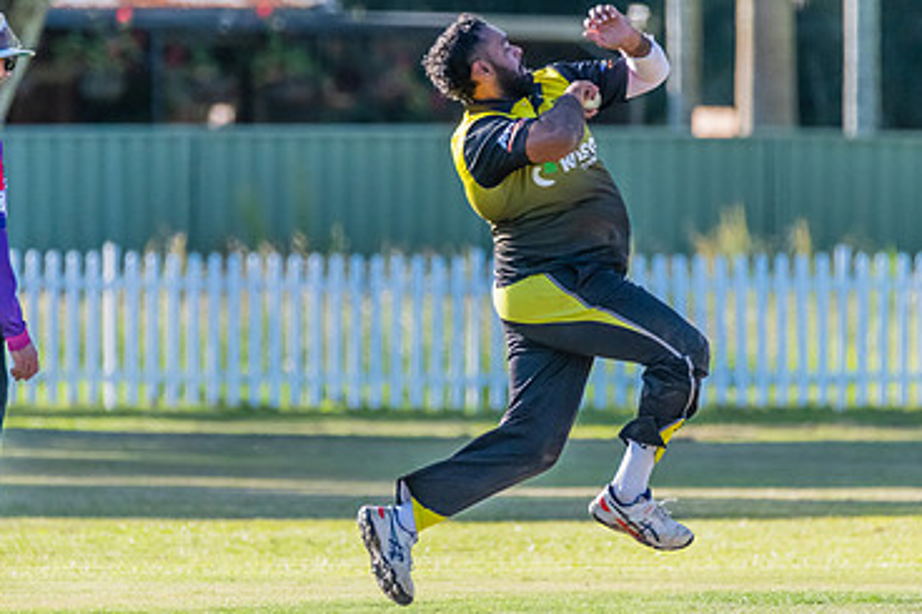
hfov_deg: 2.4
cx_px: 436
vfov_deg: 1.6
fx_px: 22219
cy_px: 297
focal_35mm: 868
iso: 2500
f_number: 6.3
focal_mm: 550
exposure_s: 1/4000
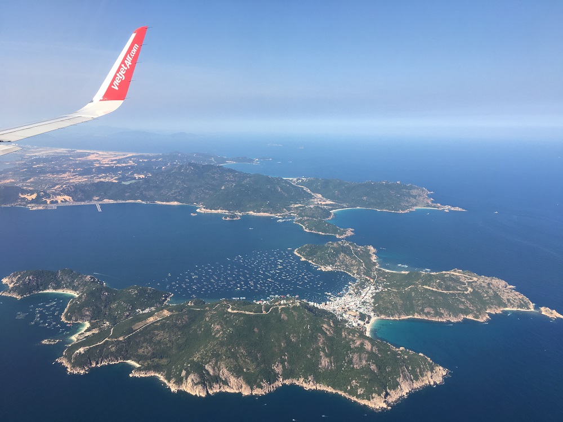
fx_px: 472
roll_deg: -0.2
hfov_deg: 61.7
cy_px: 211
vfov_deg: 48.2
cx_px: 282
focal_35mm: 29
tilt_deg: -9.9
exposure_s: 1/1115
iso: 25
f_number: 2.2
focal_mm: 4.15
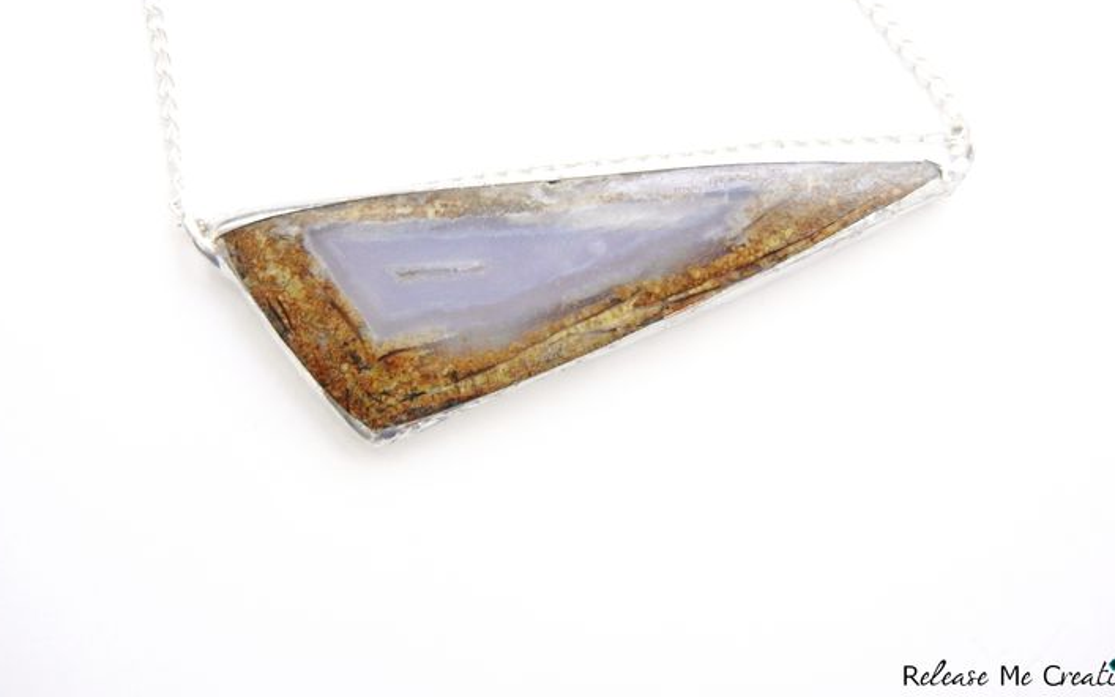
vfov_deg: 35.1
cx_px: 560
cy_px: 249
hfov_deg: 54.0
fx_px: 1094
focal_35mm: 36
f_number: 3.5
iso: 369
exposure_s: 1/30
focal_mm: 5.4
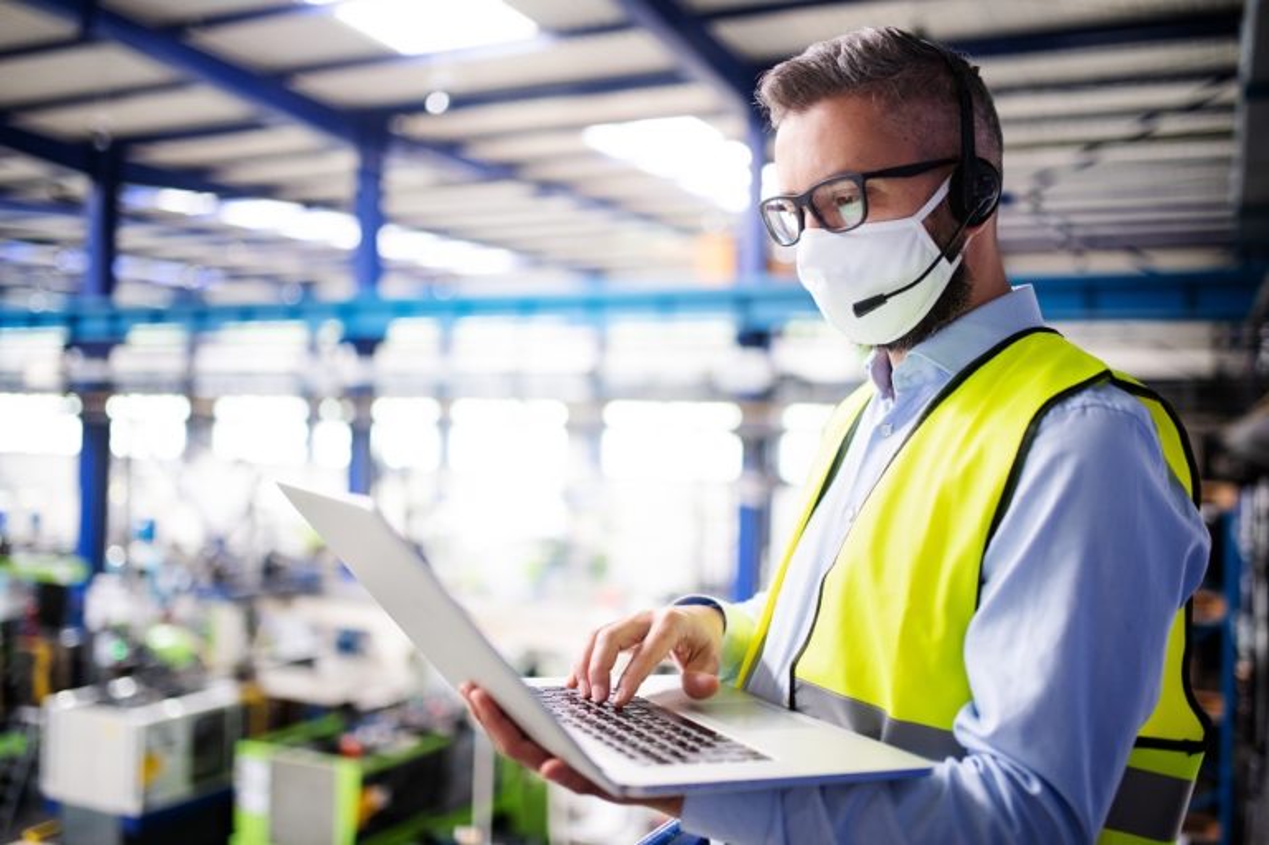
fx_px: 1233
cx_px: 634
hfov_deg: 54.5
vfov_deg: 37.8
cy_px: 422
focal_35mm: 35
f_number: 1.4
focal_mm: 35
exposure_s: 1/250
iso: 1000
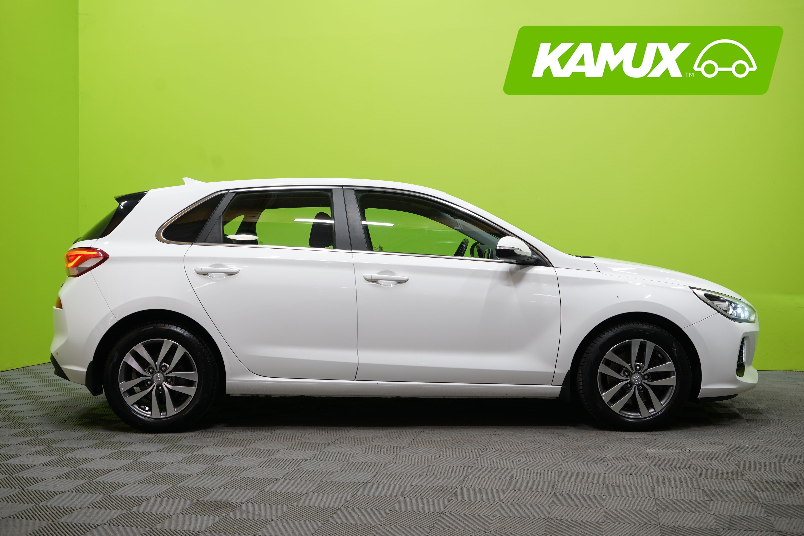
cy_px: 268
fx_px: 893
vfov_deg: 33.4
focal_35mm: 40
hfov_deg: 48.5
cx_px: 402
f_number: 5.6
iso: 200
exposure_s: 1/20
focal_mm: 40
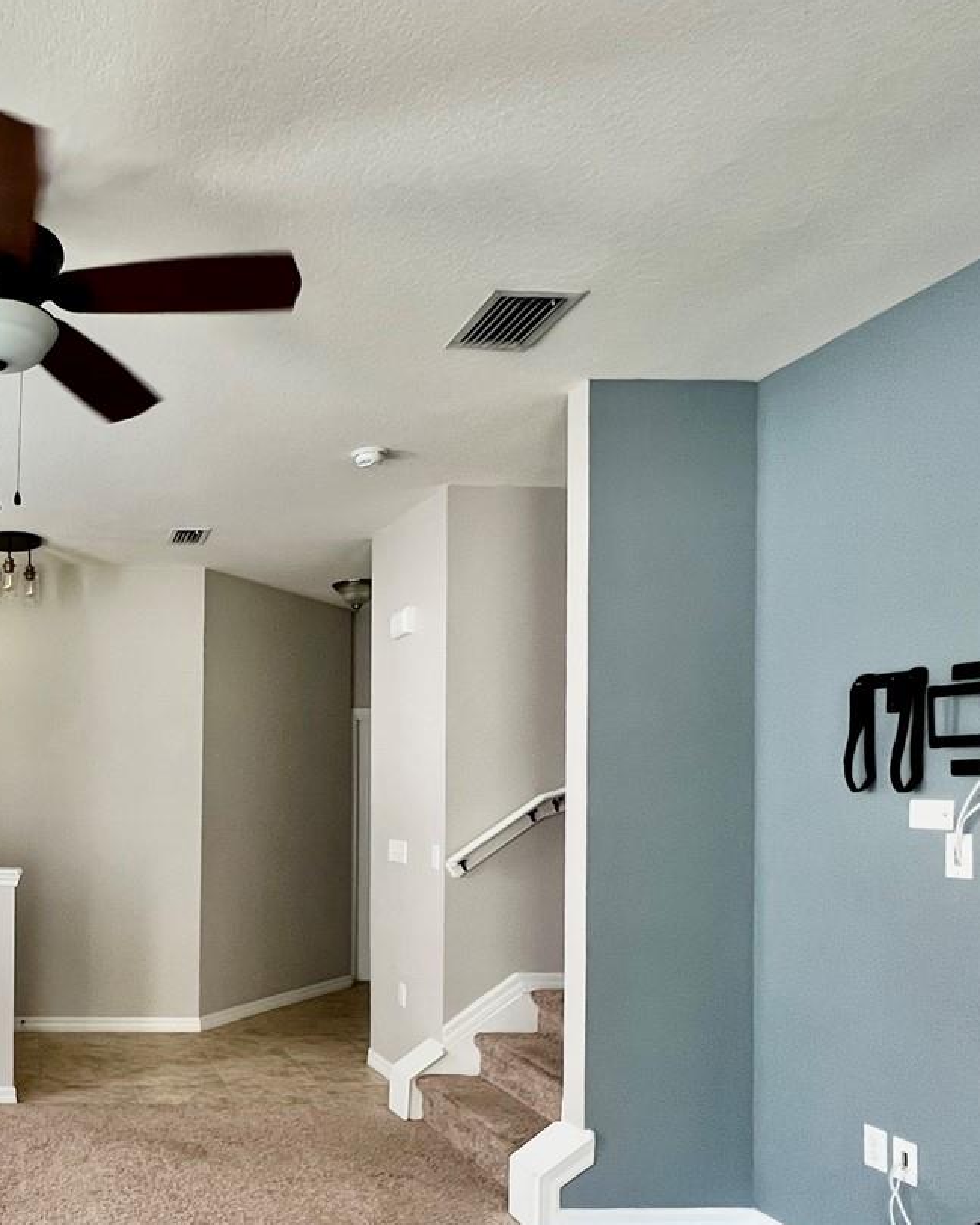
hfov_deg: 49.3
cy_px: 791
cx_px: 62
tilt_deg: -0.1
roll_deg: -0.1
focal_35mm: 25
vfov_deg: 66.7
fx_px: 906
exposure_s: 1/120
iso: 200
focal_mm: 1.57
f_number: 1.8
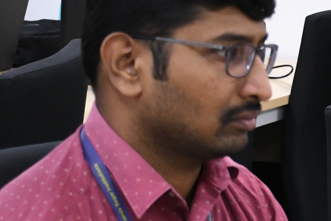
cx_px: 490
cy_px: 201
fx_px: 1535
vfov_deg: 8.2
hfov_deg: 11.8
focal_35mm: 167
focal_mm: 32
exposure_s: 1/125
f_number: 4
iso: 2500
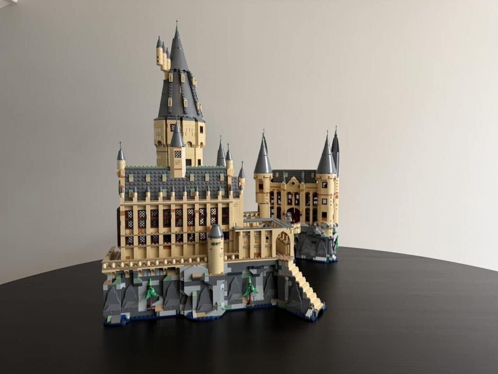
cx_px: 249
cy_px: 187
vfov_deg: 56.8
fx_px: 345
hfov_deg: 71.6
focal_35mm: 24
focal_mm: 6.76
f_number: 1.78
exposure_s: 1/100
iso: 200
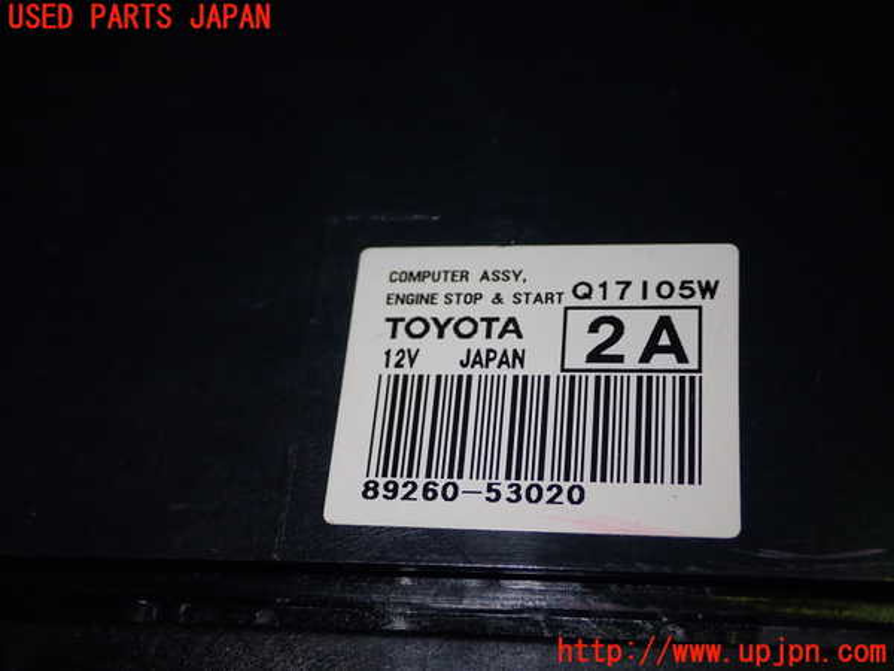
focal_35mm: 50
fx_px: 1291
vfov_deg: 29.1
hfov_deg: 38.2
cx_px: 447
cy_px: 336
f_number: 9
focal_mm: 9.01
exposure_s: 1/50
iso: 200
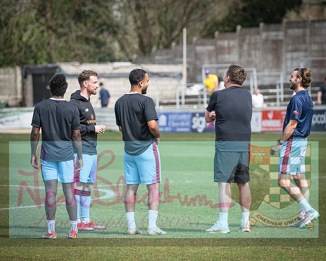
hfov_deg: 7.3
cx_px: 195
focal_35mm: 265
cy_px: 125
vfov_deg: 5.8
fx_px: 2557
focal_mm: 150
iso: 200
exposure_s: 1/2500
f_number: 3.2
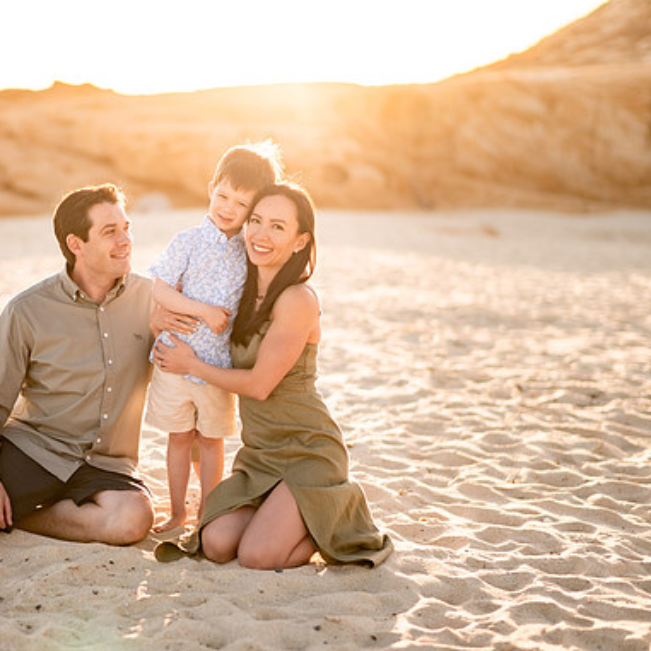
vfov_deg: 23.1
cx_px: 179
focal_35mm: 75
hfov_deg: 22.9
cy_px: 322
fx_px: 1596
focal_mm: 58
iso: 100
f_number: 1.8
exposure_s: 1/3200
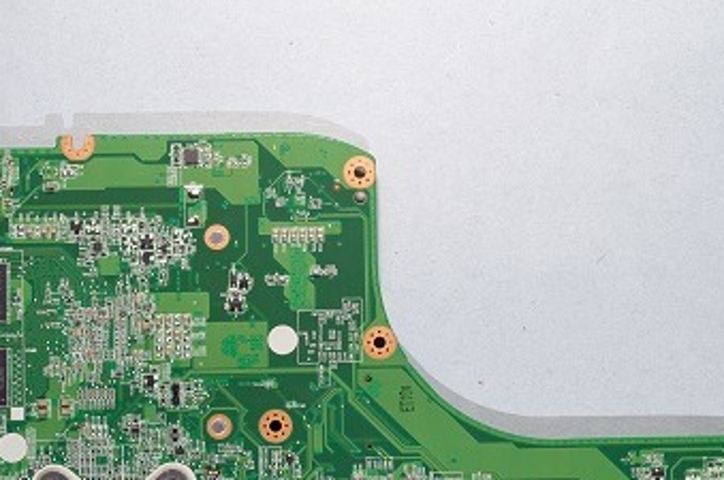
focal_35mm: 73
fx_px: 1466
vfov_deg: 18.2
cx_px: 391
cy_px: 454
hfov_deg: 27.7
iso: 100
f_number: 8
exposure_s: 1/5
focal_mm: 22
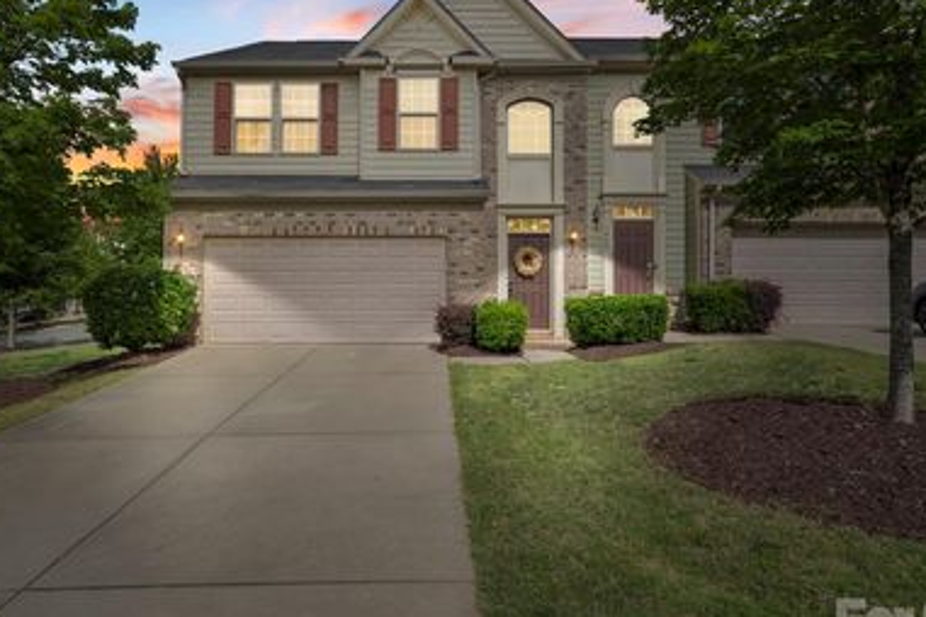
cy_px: 310
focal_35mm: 21
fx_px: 540
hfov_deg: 81.0
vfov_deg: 59.5
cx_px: 418
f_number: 13
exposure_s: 1/320
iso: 100
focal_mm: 16
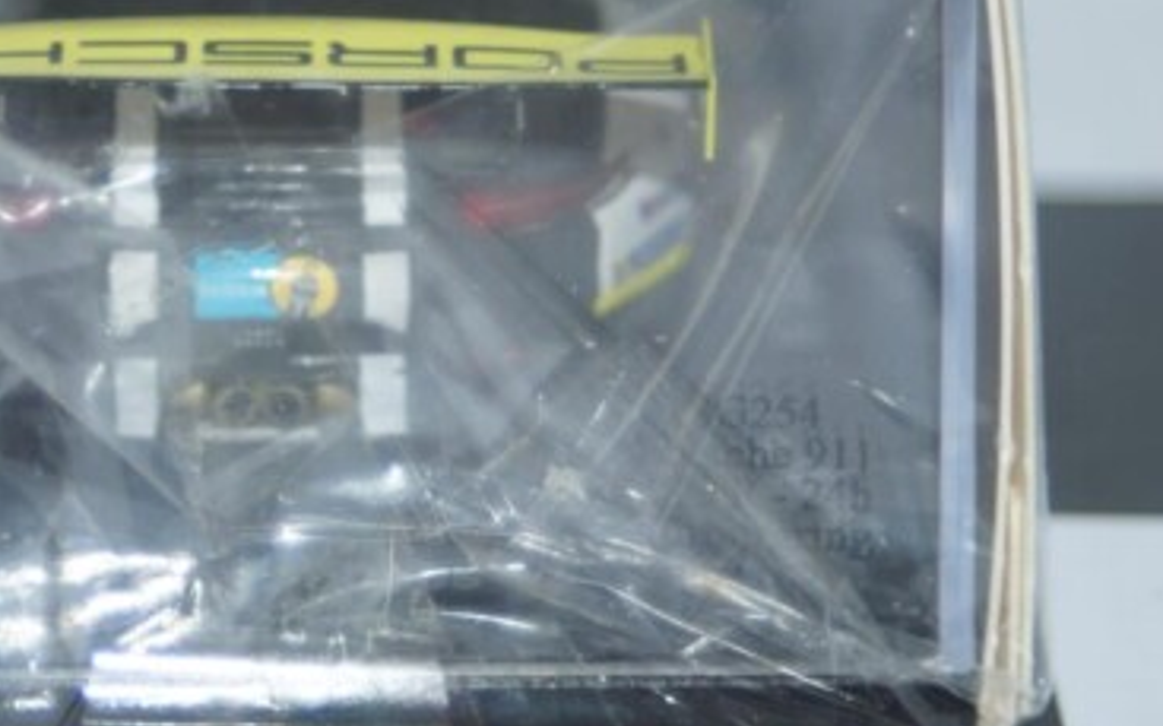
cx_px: 339
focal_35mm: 200
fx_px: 6336
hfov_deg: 10.5
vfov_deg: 6.6
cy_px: 399
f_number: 5.6
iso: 250
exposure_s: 1/100
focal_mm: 80
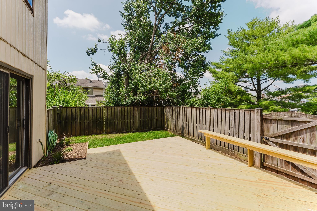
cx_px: 158
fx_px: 123
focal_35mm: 14
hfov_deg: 104.3
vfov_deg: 81.2
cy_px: 106
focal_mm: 14
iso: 800
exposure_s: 1/4000
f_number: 9
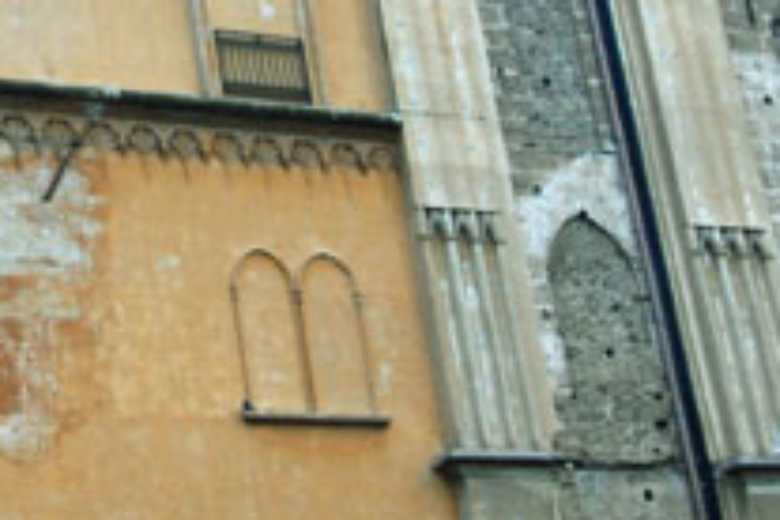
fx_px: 2535
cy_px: 89
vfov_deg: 11.7
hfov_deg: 17.0
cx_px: -64
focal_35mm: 117
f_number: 4.5
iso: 400
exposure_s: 1/500
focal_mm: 26
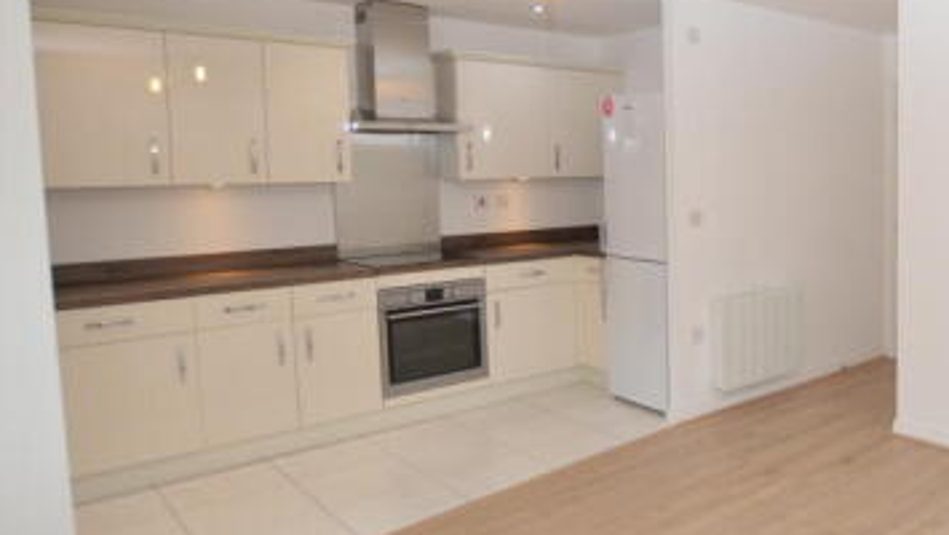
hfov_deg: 58.9
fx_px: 730
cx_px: 807
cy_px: 222
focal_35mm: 29
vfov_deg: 40.1
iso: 400
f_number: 4.5
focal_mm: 10
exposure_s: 1/80
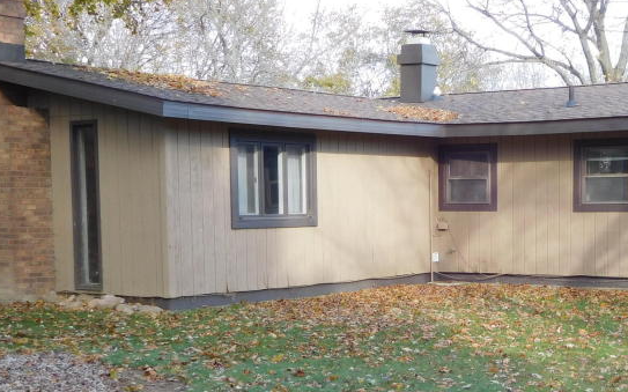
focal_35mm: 70
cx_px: 452
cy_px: 336
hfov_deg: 29.0
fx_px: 1198
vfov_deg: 18.3
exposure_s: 1/100
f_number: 3.8
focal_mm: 6.2
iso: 125
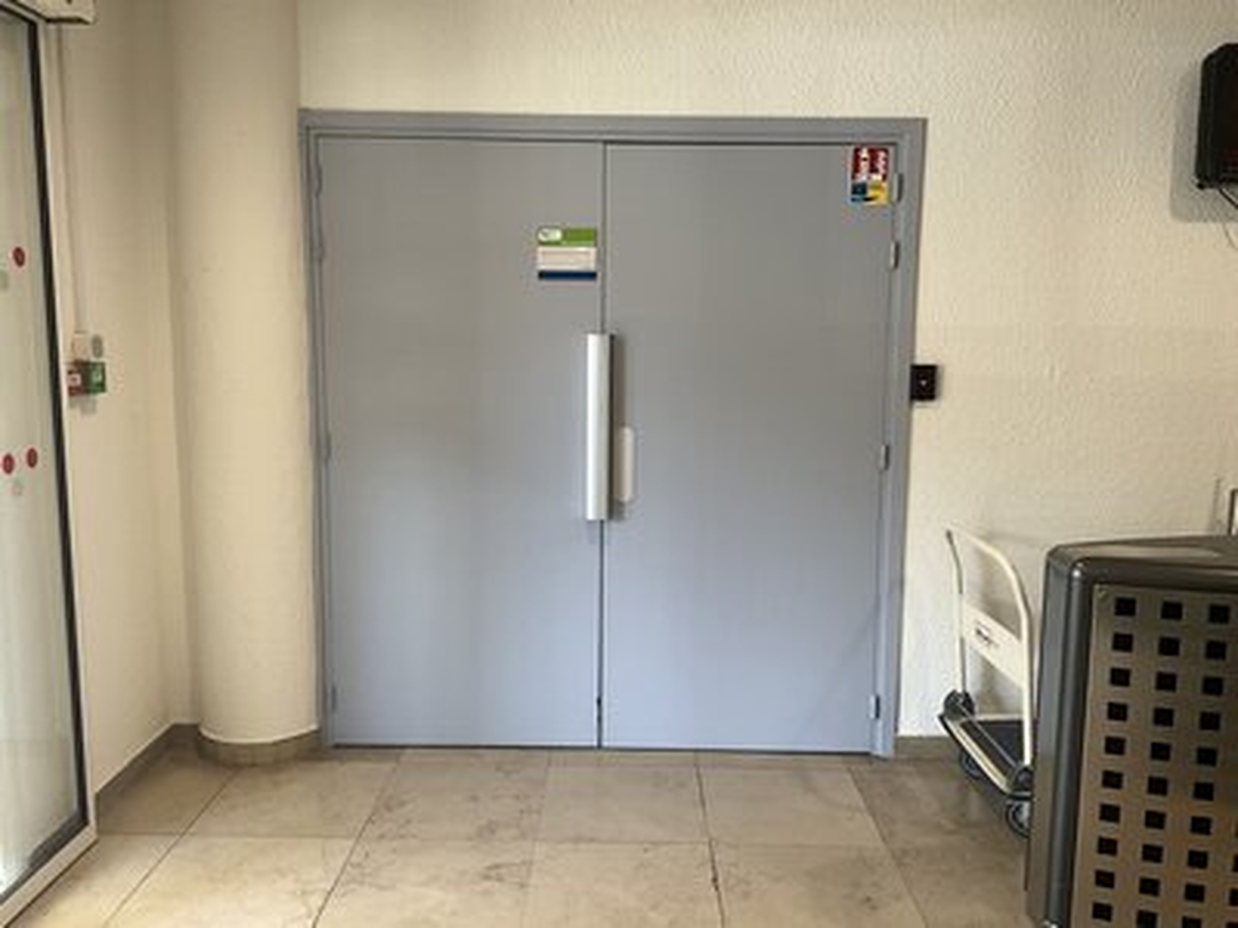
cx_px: 619
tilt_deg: -9.0
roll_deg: -1.6
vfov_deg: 48.2
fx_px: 1037
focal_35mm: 29
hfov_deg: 61.7
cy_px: 464
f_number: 1.8
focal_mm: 3
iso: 64
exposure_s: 1/50
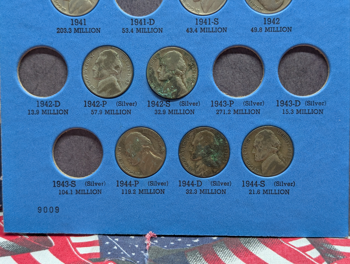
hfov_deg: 38.9
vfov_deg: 29.7
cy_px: 132
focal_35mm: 49
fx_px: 496
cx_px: 175
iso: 44
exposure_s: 1/51.6
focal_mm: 6.9
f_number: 1.68
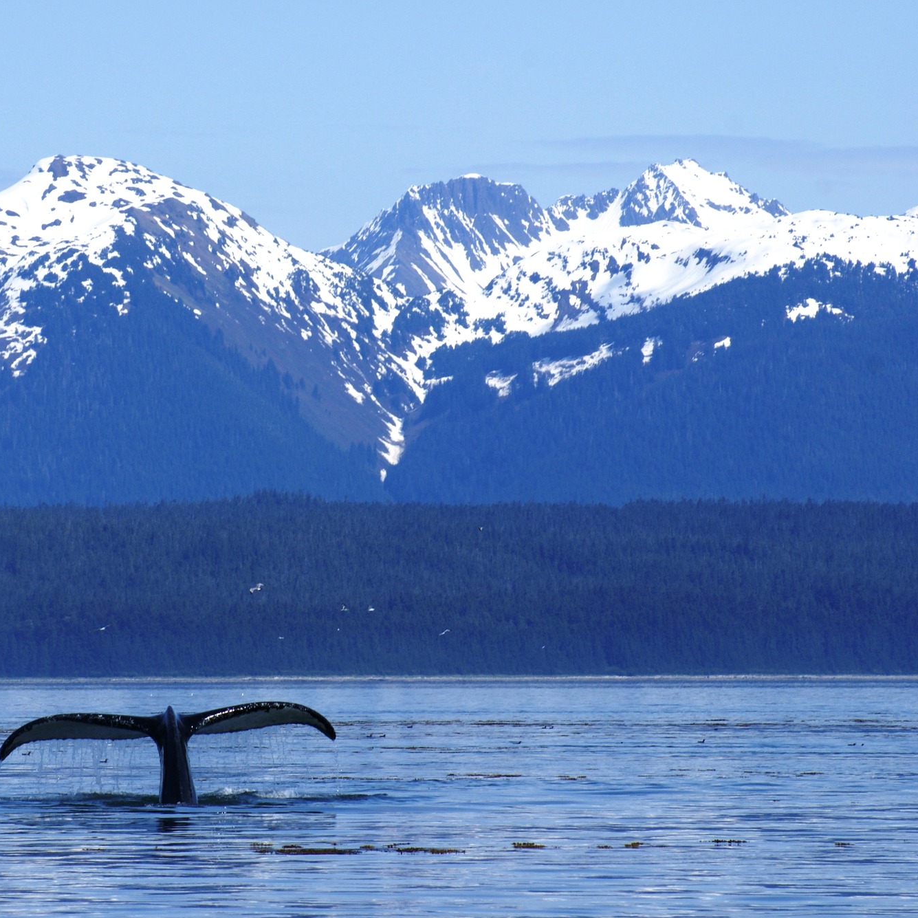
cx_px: 233
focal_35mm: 344
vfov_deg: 5.1
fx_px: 10321
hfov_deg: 5.1
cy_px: 459
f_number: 11
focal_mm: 180
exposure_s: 1/400
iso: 100
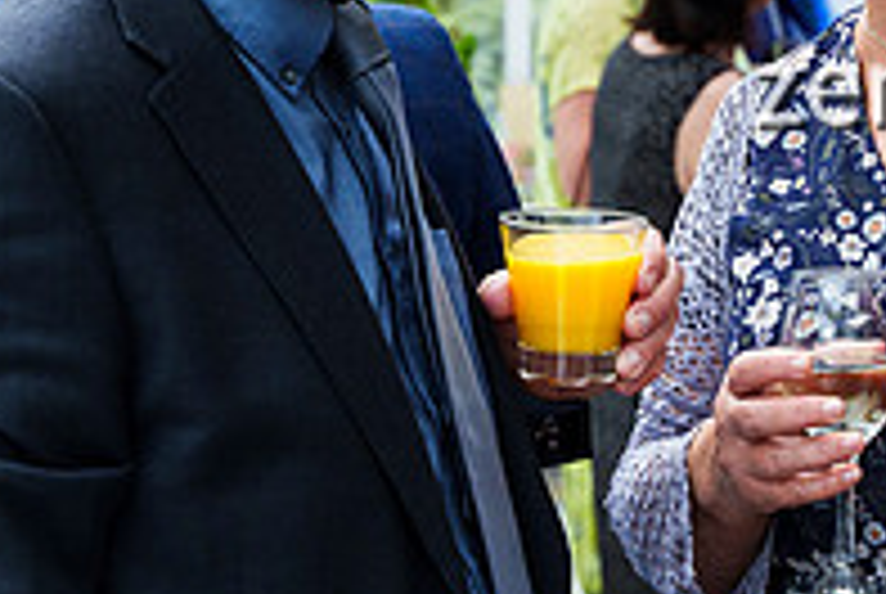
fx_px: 3845
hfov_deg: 13.0
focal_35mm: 156
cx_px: 797
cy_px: 31
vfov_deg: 8.8
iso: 800
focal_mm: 44
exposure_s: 1/2500
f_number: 3.5
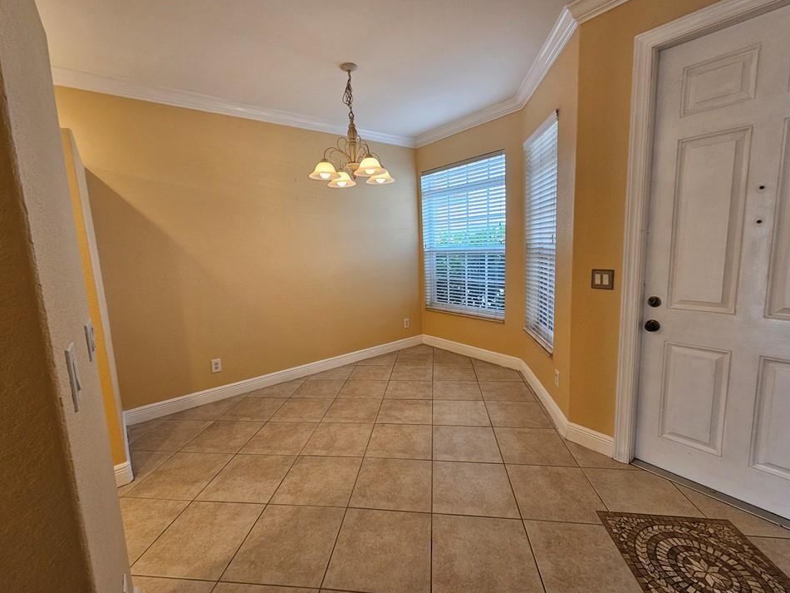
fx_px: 319
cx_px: 386
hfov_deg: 102.1
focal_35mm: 14
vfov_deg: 85.7
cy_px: 294
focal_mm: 2.2
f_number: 2.2
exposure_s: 1/60
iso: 100
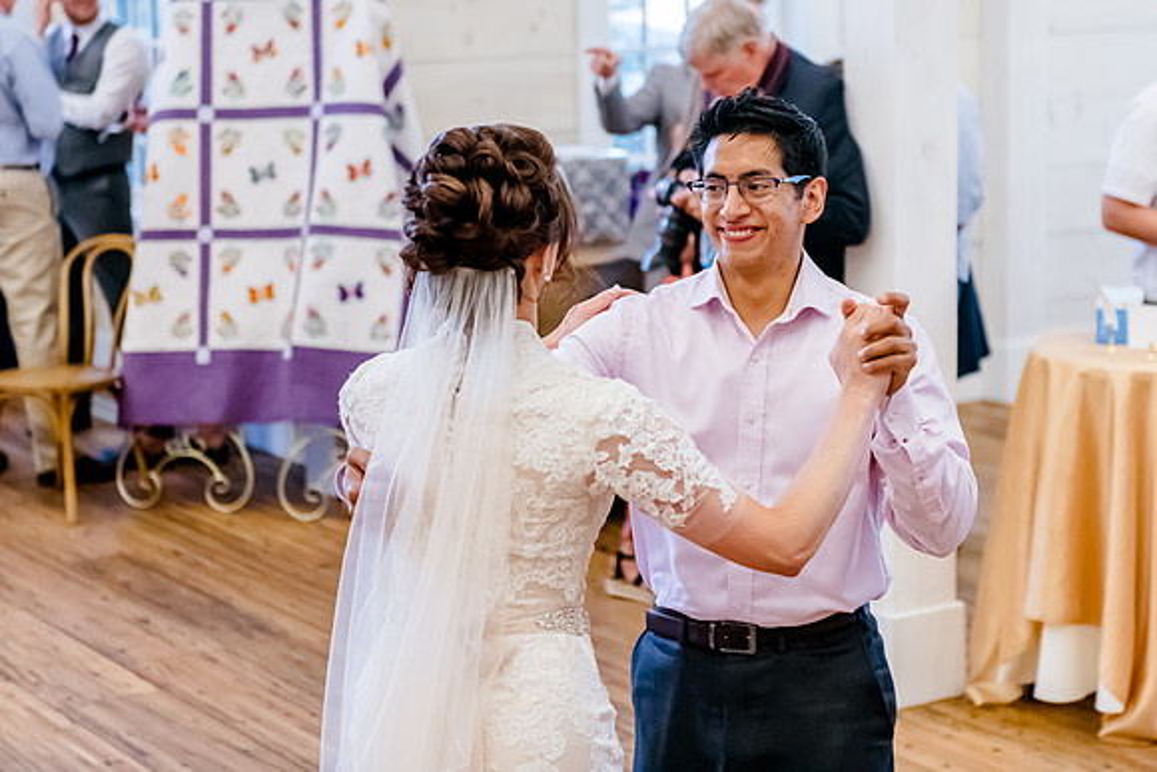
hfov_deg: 22.9
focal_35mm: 89
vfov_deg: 15.4
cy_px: 283
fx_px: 2852
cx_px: 567
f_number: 3.2
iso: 3200
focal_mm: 70
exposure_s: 1/500
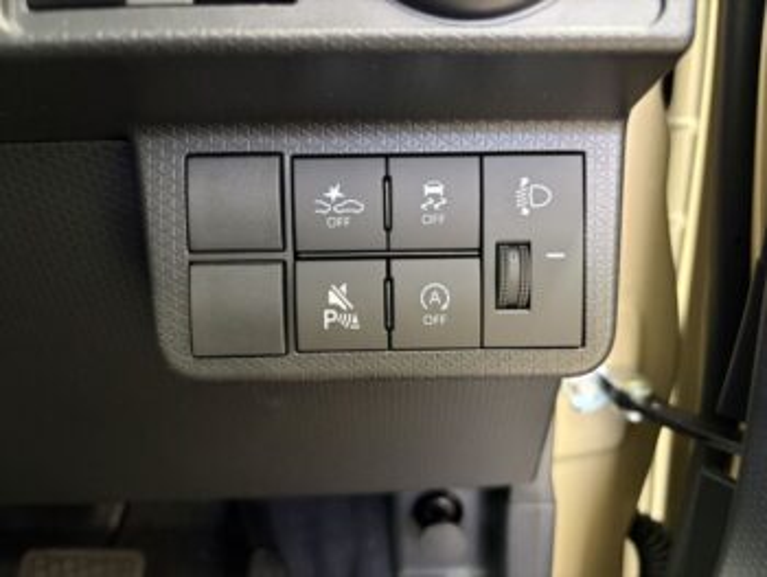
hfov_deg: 67.3
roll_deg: +2.2
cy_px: 288
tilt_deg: -17.0
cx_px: 384
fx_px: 576
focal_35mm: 26
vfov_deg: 53.1
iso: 640
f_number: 1.6
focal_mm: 5.96
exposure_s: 1/33
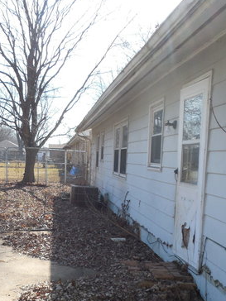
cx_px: 75
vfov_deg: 42.5
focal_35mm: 44
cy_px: 194
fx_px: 383
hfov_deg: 32.6
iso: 125
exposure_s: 1/500
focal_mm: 4.5
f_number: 3.3
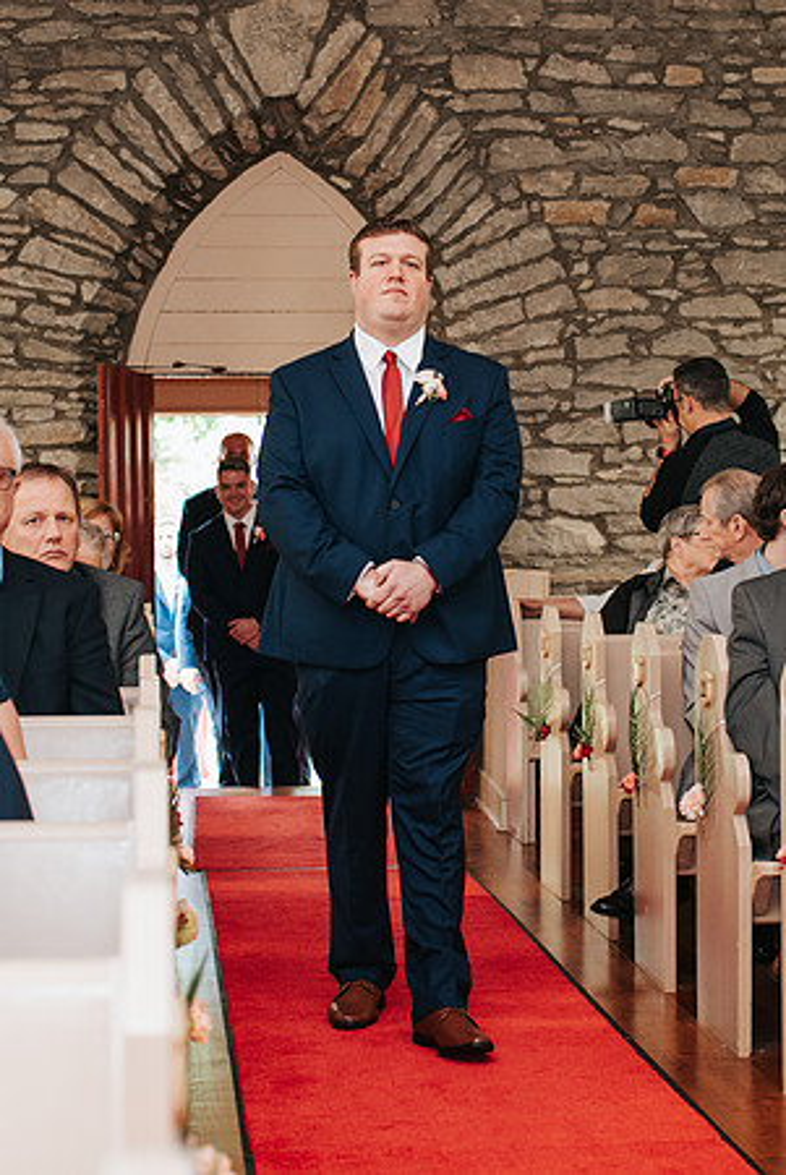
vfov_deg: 27.2
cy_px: 448
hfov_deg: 18.4
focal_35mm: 74
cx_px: 490
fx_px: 2423
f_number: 2.8
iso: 1000
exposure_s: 1/200
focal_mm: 35
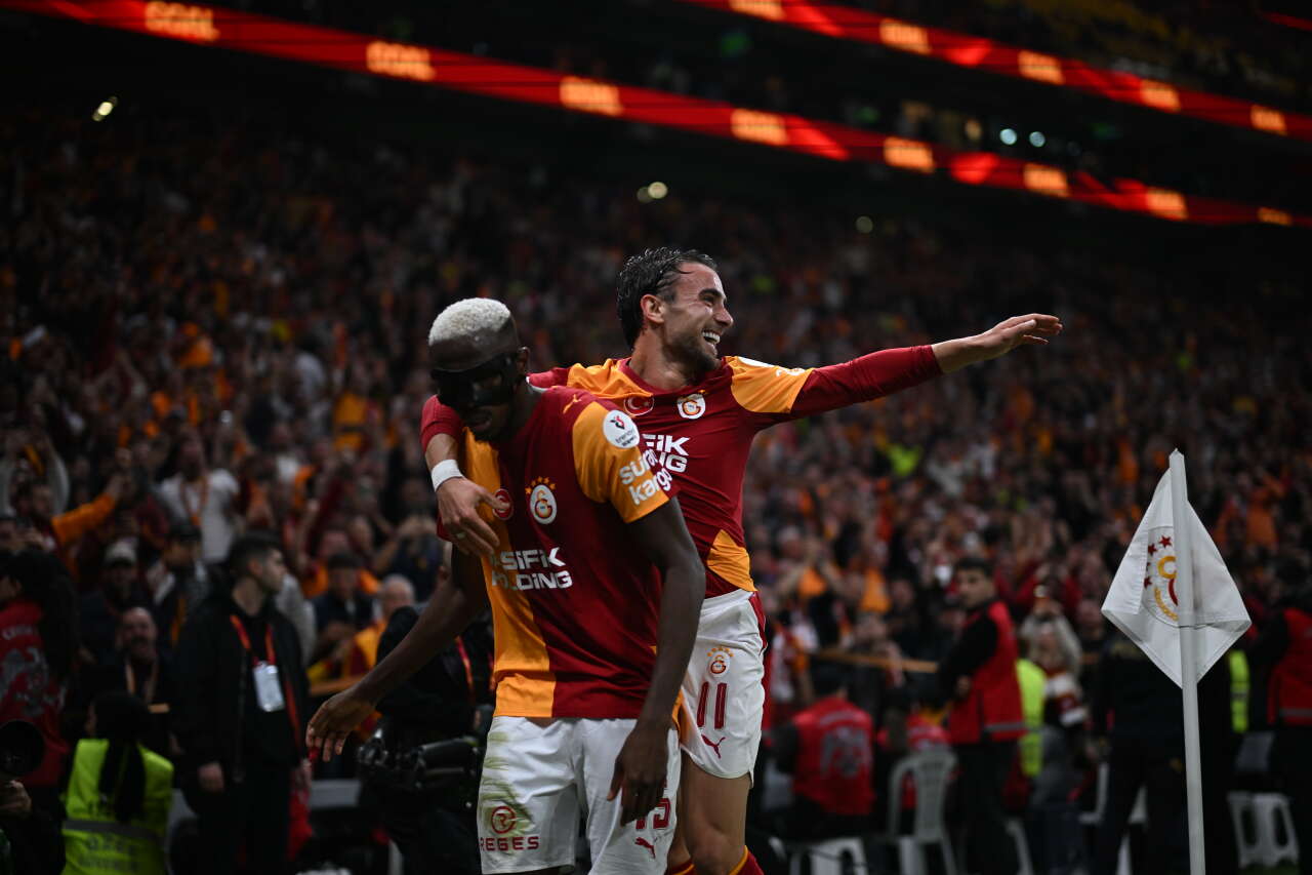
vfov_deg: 27.0
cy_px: 438
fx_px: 1822
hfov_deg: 39.6
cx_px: 656
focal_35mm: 50
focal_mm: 50
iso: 800
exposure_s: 1/4000
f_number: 1.2
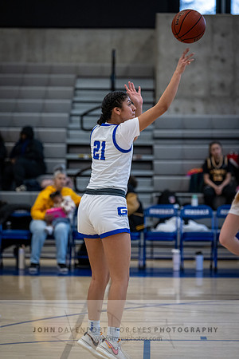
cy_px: 180
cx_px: 120
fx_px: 1344
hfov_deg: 10.2
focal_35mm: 135
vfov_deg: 15.2
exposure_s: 1/1000
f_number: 2.8
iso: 2800
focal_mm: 135
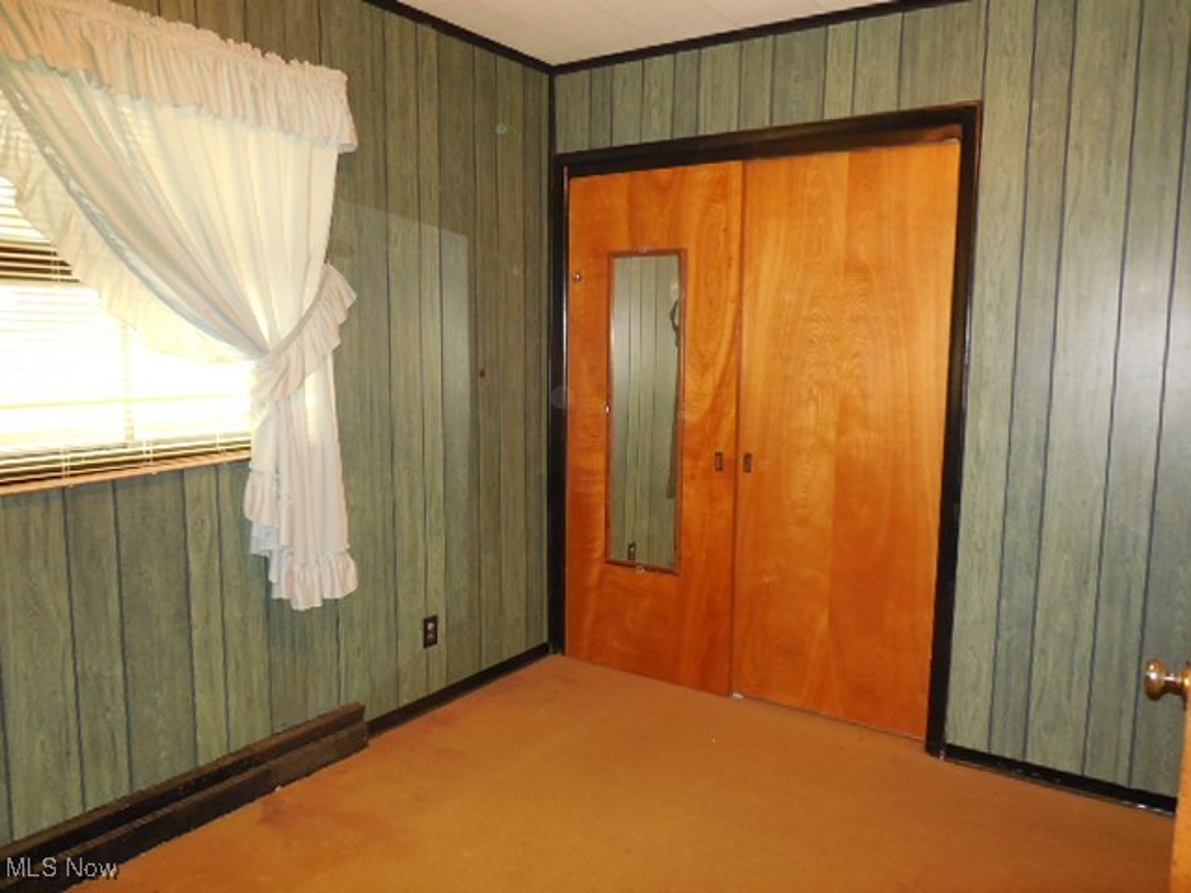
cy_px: 446
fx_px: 860
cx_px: 596
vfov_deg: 54.9
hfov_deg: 69.4
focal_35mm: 25
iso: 560
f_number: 3.1
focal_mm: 4.5
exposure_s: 1/25
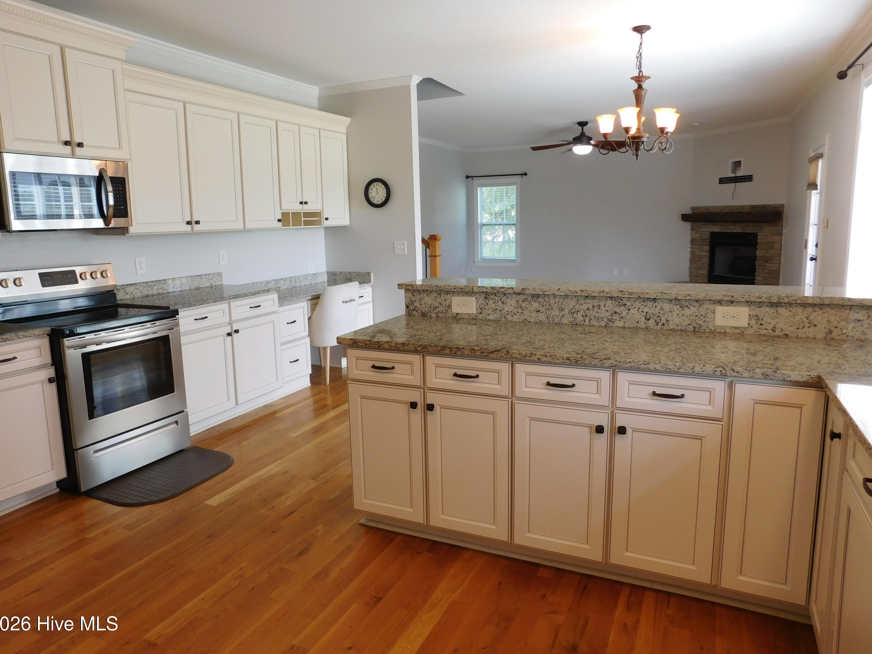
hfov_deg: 71.6
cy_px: 314
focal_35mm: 24
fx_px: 605
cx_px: 428
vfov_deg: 56.8
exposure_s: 1/50
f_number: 3
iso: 125
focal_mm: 4
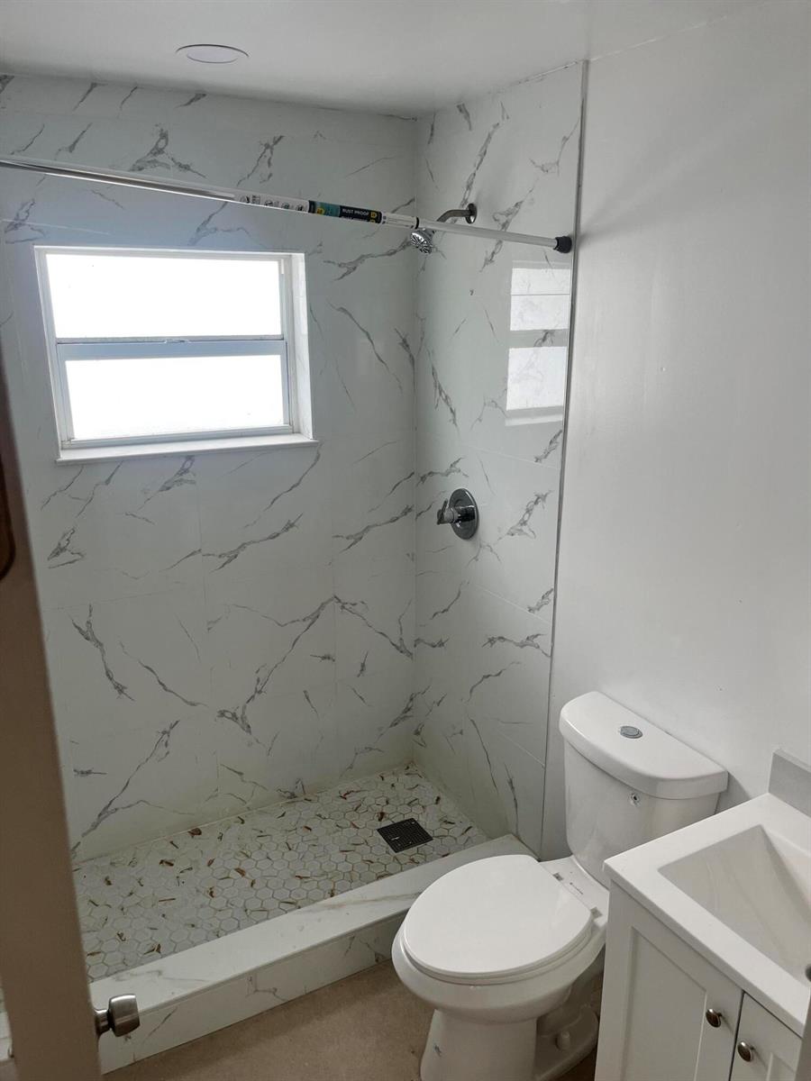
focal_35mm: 26
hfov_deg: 53.1
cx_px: 406
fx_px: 812
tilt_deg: -14.5
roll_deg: +0.2
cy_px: 540
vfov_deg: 67.3
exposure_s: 1/176
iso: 40
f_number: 1.6
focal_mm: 5.1
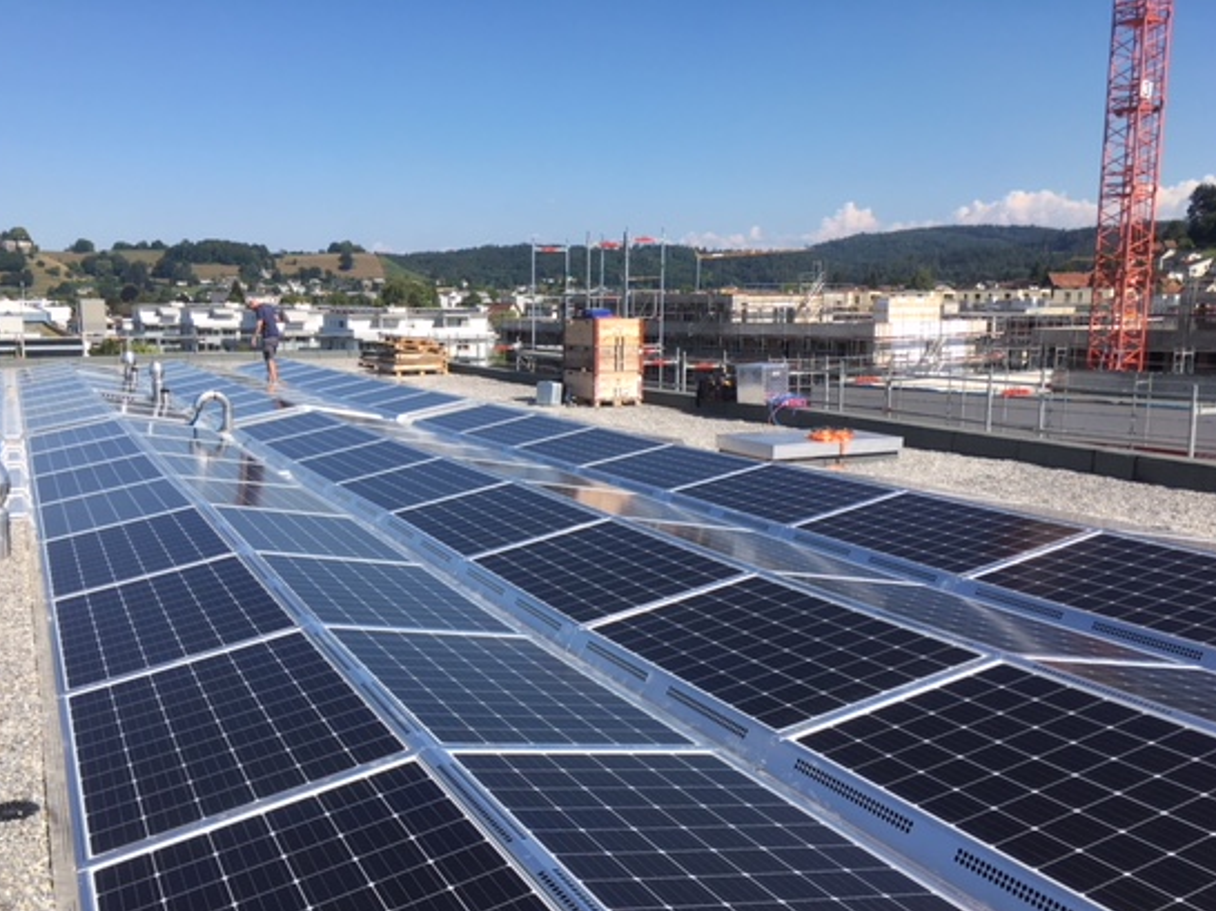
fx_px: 1194
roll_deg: -0.2
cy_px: 532
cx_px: 537
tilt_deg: -10.0
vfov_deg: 41.6
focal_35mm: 34
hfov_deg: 53.8
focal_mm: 4.15
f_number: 2.2
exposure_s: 1/1425
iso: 25
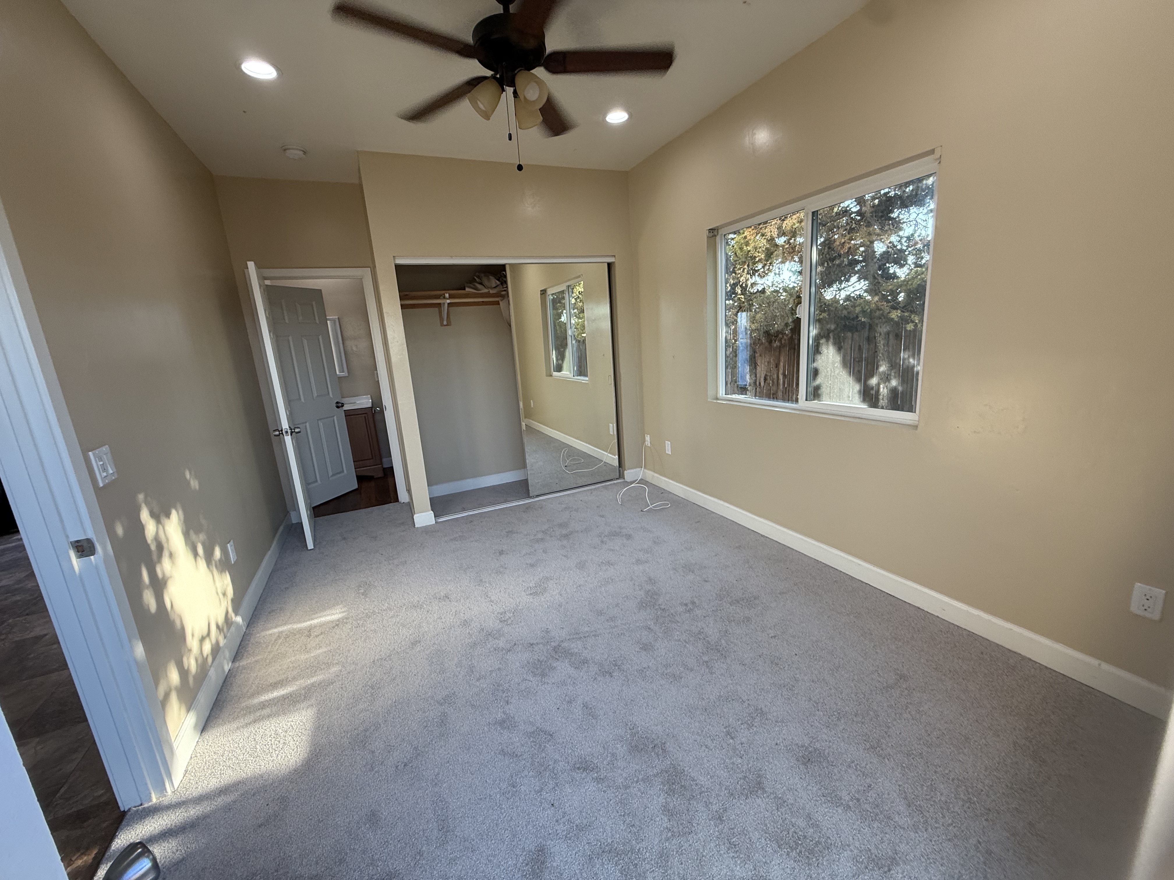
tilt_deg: -11.7
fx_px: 475
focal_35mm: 14
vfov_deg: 85.7
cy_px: 440
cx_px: 587
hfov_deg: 102.1
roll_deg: +4.5
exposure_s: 1/120
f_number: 2.2
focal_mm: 2.22
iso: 100
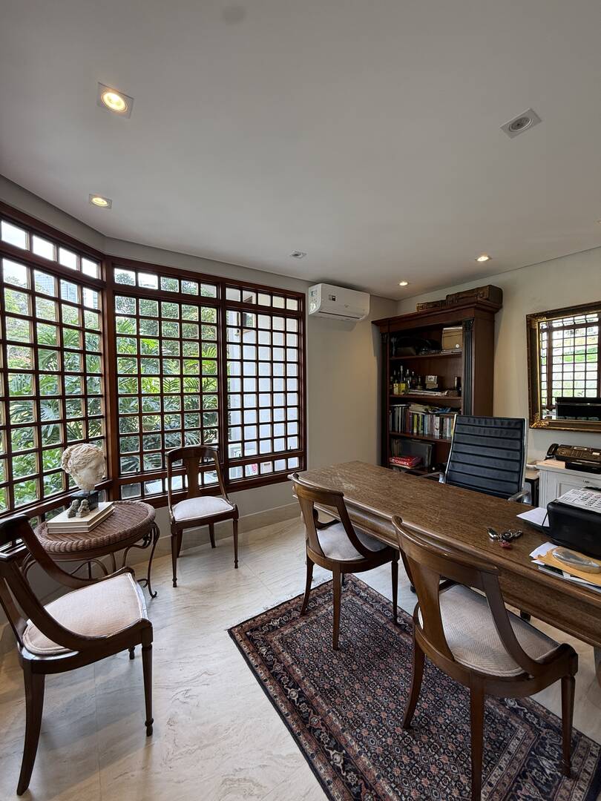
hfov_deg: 85.7
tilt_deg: -2.6
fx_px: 324
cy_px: 400
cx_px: 300
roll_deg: -2.1
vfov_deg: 102.1
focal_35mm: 14
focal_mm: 2.22
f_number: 2.2
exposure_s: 1/99
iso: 50
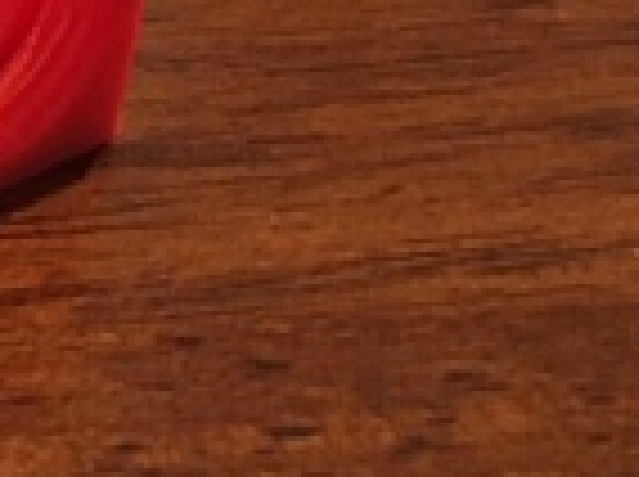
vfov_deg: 11.2
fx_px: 2414
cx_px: -387
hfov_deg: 13.9
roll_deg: -3.0
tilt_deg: -35.2
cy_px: 94
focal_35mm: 131
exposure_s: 1/30
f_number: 2.2
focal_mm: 4.15
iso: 125
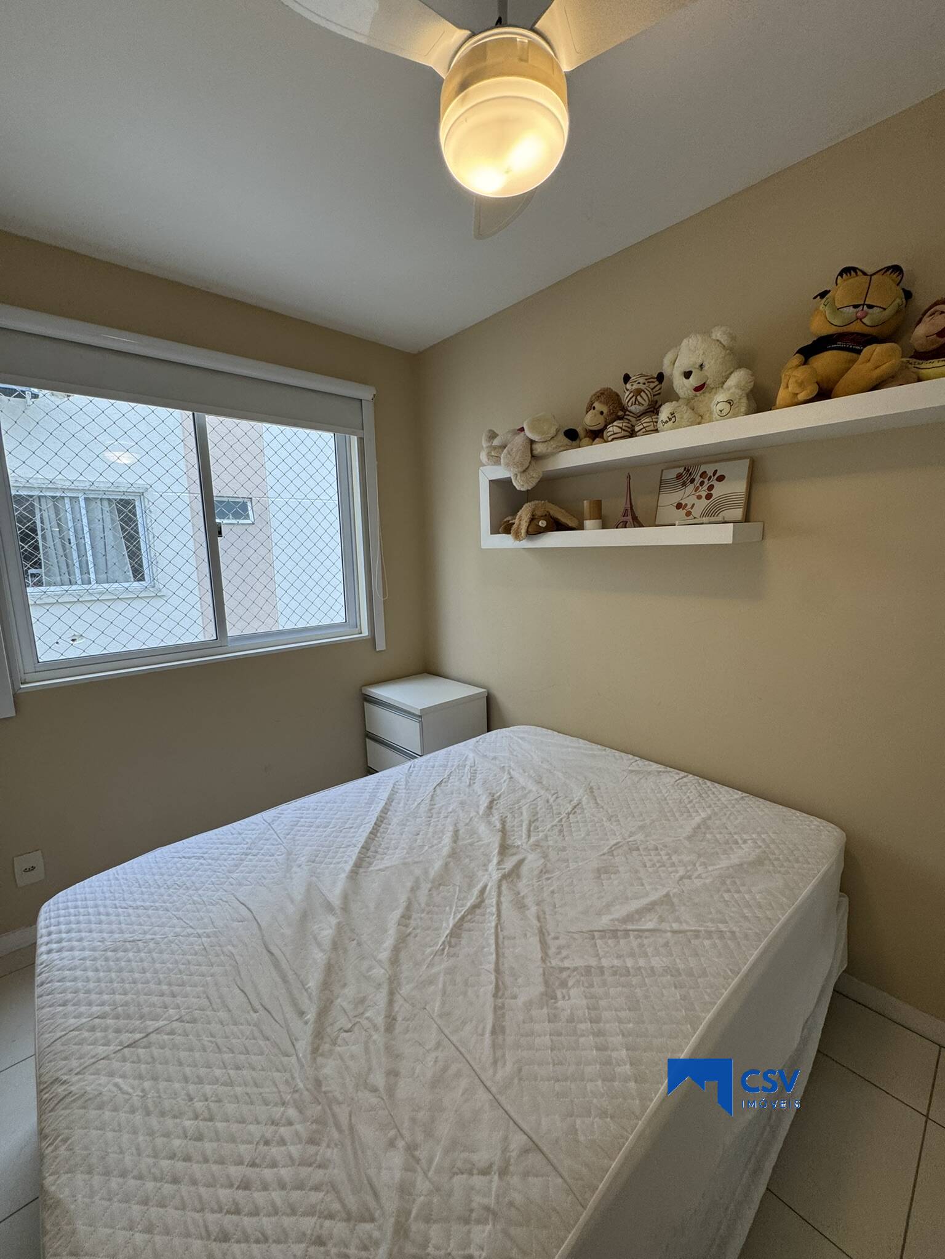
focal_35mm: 14
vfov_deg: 102.1
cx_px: 472
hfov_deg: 85.7
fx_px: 510
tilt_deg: -7.8
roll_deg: +1.5
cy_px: 630
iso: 125
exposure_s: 1/120
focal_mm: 2.22
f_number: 2.2
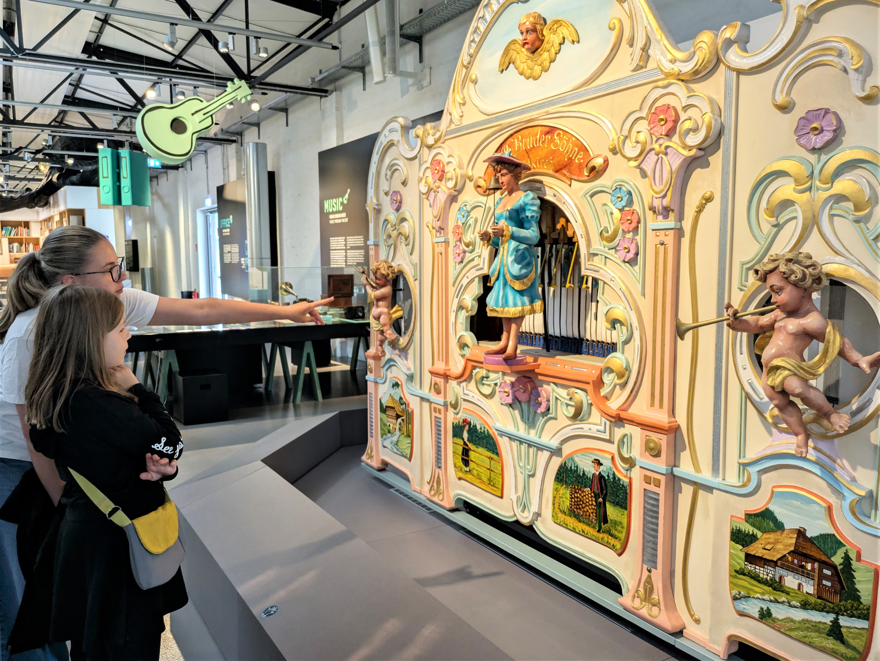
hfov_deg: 69.4
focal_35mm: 25
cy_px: 330
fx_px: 636
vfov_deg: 54.9
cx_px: 440
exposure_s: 1/50
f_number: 1.89
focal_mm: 5.43
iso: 167
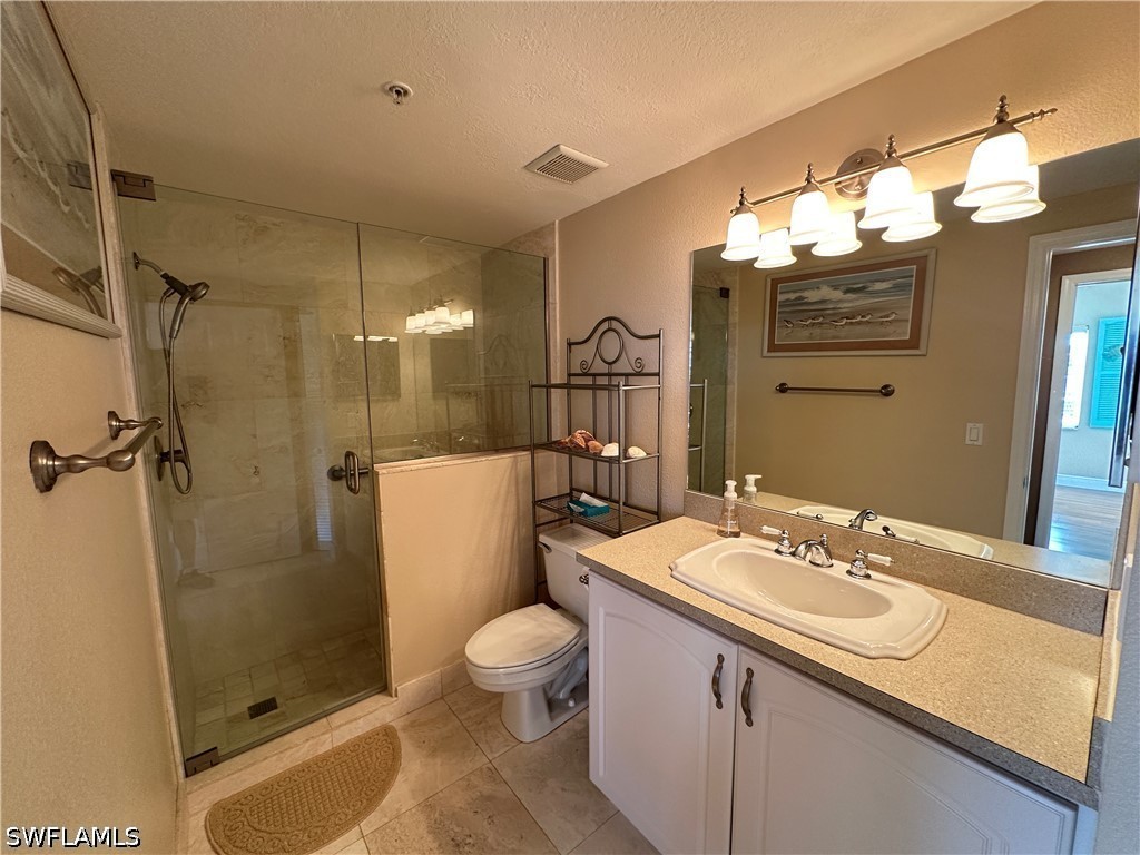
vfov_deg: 85.7
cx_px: 570
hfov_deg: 102.1
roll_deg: +0.5
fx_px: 461
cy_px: 428
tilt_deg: -5.9
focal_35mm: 14
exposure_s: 1/60
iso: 200
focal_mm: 2.22
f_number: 2.2
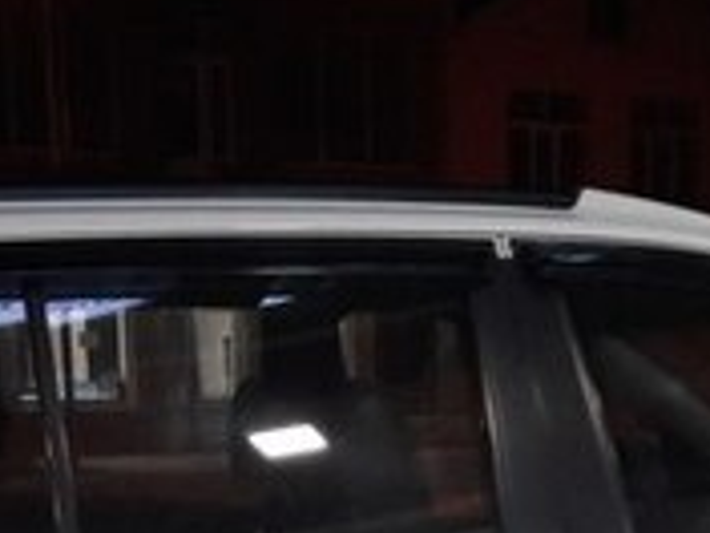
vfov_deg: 13.2
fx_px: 2154
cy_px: 838
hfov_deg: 18.7
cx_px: 391
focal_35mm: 105
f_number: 1.9
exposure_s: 1/17
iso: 200
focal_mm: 3.7
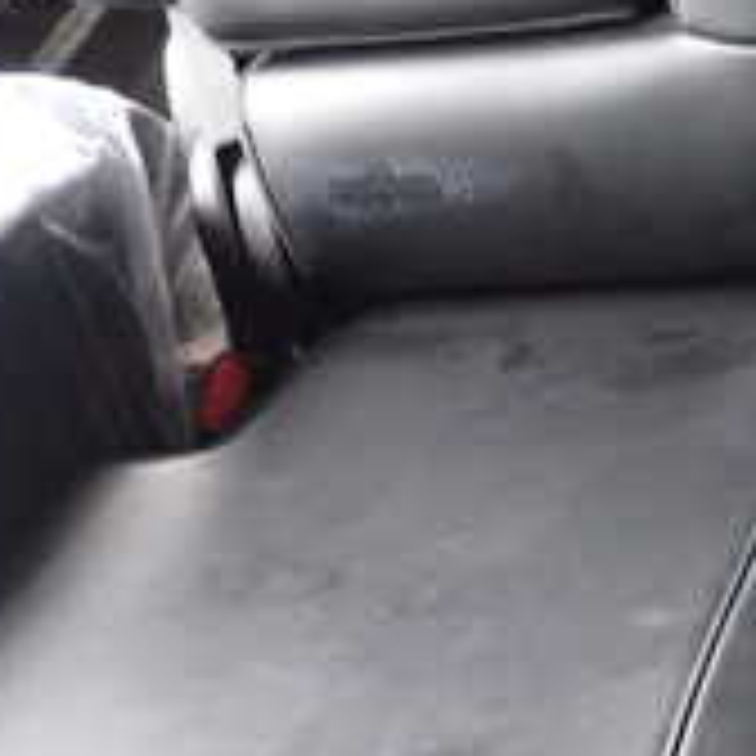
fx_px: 1952
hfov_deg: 20.0
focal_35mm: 79
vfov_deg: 21.2
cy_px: 738
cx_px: 994
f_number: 2
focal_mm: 4.5
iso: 500
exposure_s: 1/30
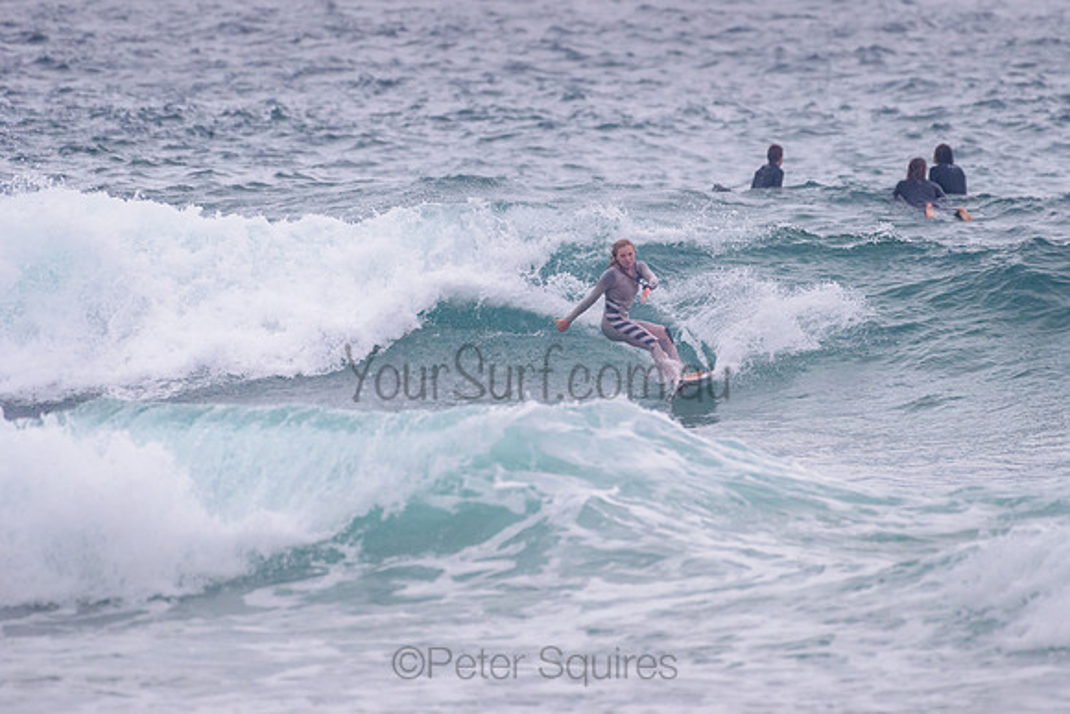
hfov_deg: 3.4
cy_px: 276
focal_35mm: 613
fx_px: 18221
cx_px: 636
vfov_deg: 2.2
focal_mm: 500
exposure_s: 1/2000
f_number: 5.6
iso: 1250
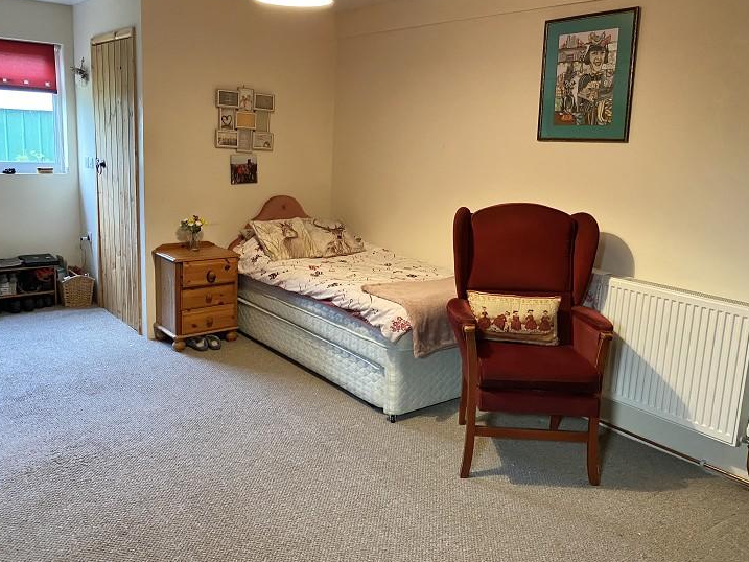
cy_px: 253
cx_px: 371
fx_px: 628
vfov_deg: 48.2
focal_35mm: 29
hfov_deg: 61.7
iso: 500
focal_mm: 4.25
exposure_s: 1/33
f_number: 1.8
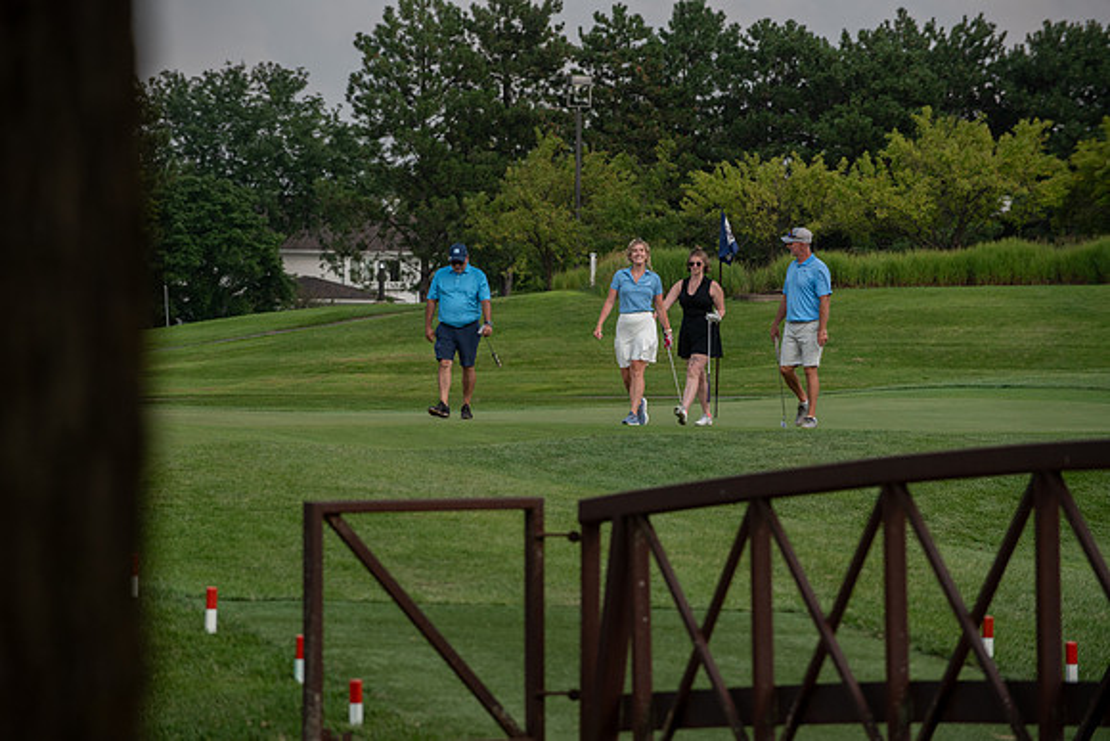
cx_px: 555
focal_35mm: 200
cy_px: 370
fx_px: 6168
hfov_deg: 10.3
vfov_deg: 6.9
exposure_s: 1/1600
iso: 250
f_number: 5
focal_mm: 200
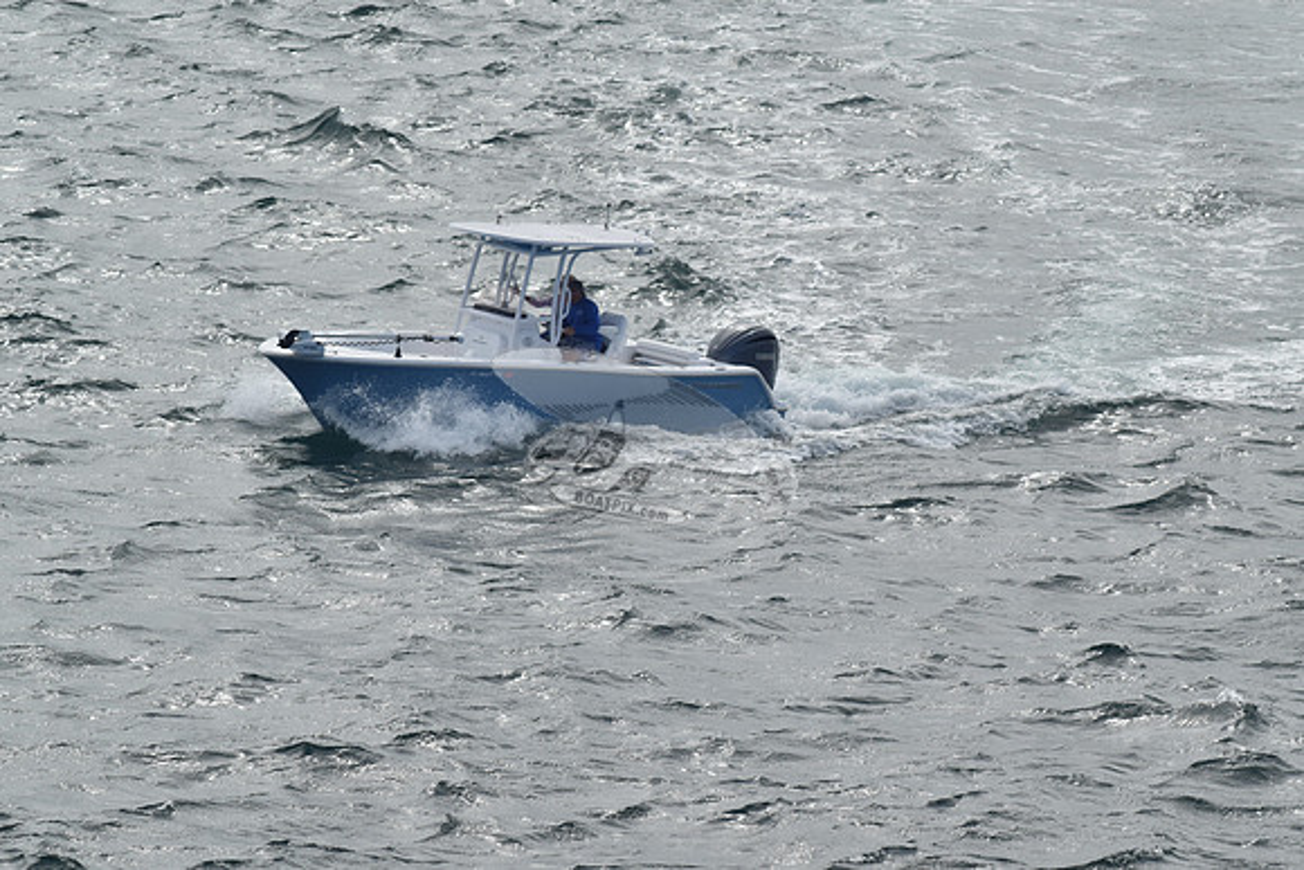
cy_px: 435
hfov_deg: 9.1
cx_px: 652
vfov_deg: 6.1
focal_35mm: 225
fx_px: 8152
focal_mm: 150
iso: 400
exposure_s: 1/1000
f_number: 11
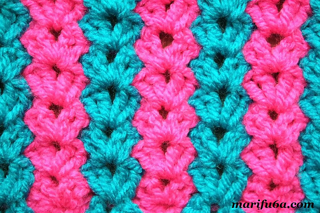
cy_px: 106
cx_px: 160
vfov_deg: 17.7
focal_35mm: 77
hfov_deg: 26.3
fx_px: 685
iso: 1600
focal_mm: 50
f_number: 5.6
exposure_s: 1/80
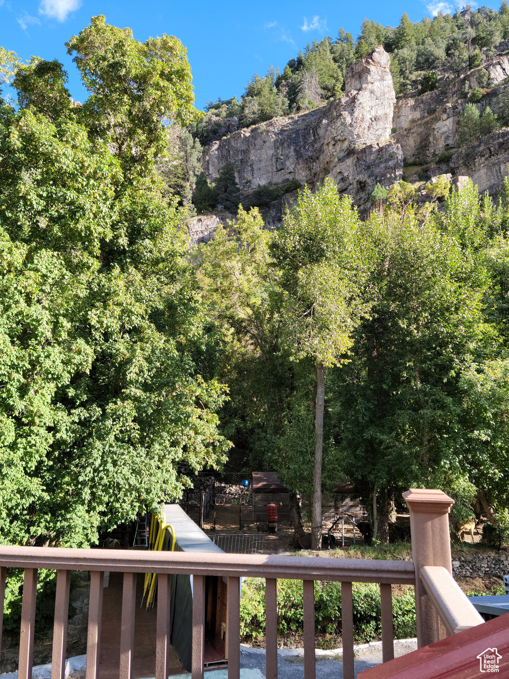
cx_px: 254
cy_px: 340
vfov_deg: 63.4
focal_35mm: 28
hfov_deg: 49.7
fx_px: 549
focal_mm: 5.9
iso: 25
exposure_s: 1/188
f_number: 2
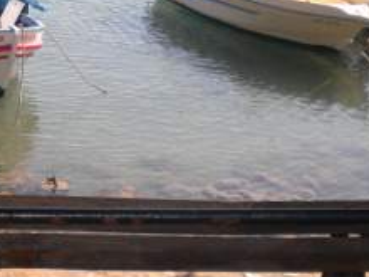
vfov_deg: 14.4
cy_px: 57
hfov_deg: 18.8
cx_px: 15
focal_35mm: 102
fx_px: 1087
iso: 113
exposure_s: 1/730
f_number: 4.6
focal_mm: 6.3
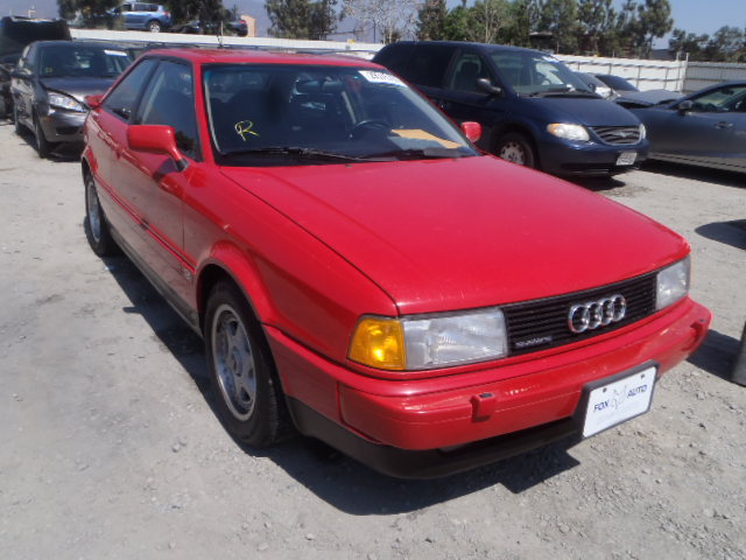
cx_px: 373
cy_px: 280
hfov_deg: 63.4
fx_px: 603
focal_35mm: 28
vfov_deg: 49.7
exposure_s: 1/400
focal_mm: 5
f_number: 5.6
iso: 80
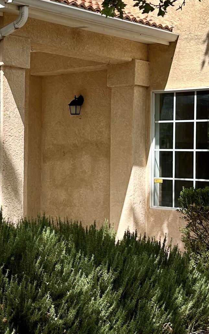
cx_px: 4
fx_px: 674
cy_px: 141
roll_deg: -0.8
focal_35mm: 74
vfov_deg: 27.8
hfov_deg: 17.3
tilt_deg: +1.0
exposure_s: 1/2469
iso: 80
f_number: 1.78
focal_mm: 6.86
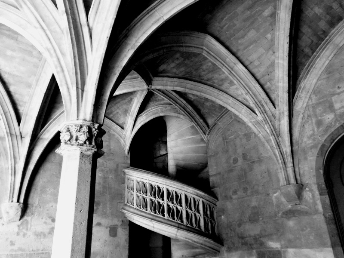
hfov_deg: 63.4
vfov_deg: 49.7
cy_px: 129
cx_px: 172
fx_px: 278
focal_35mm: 28
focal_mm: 5
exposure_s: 1/60
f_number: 3
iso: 400
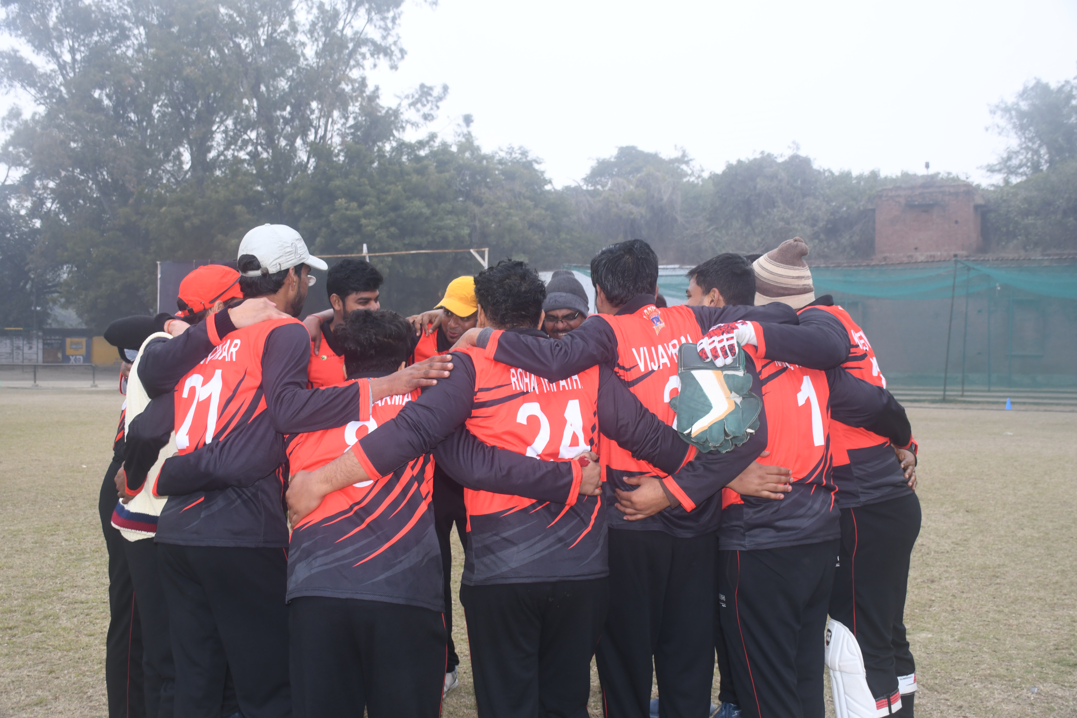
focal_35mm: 40
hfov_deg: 48.5
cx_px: 538
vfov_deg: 33.4
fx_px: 1197
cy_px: 359
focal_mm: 27
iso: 400
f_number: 5.6
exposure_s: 1/160
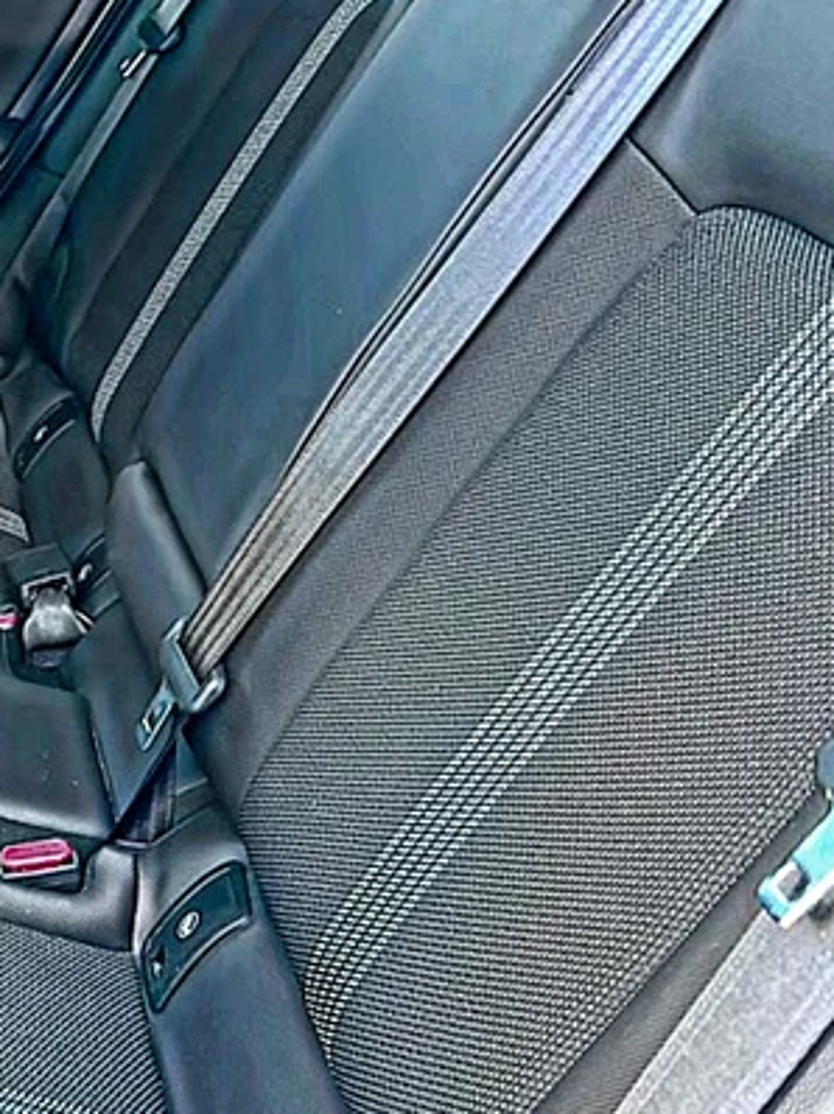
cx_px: -115
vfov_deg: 43.0
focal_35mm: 44
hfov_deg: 29.2
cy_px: 525
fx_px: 1415
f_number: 1.78
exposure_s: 1/80
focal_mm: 6.86
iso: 160
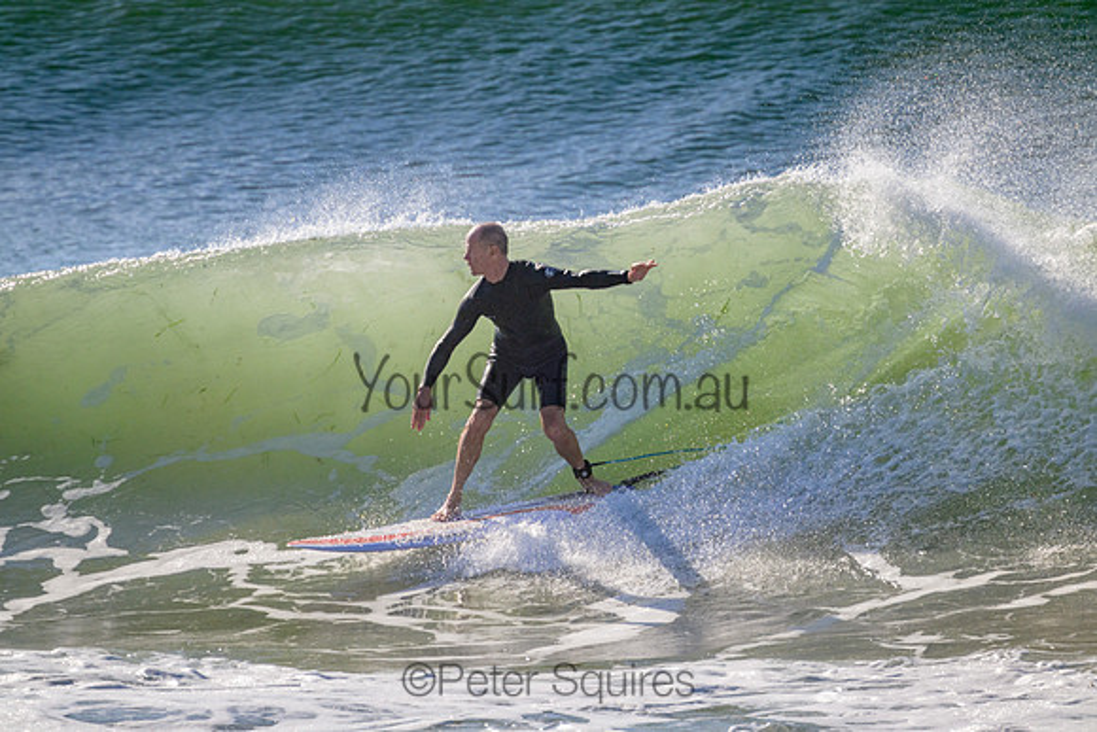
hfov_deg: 2.6
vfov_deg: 1.7
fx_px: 24382
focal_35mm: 800
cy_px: 366
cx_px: 548
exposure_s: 1/2000
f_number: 11
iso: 900
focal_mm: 800
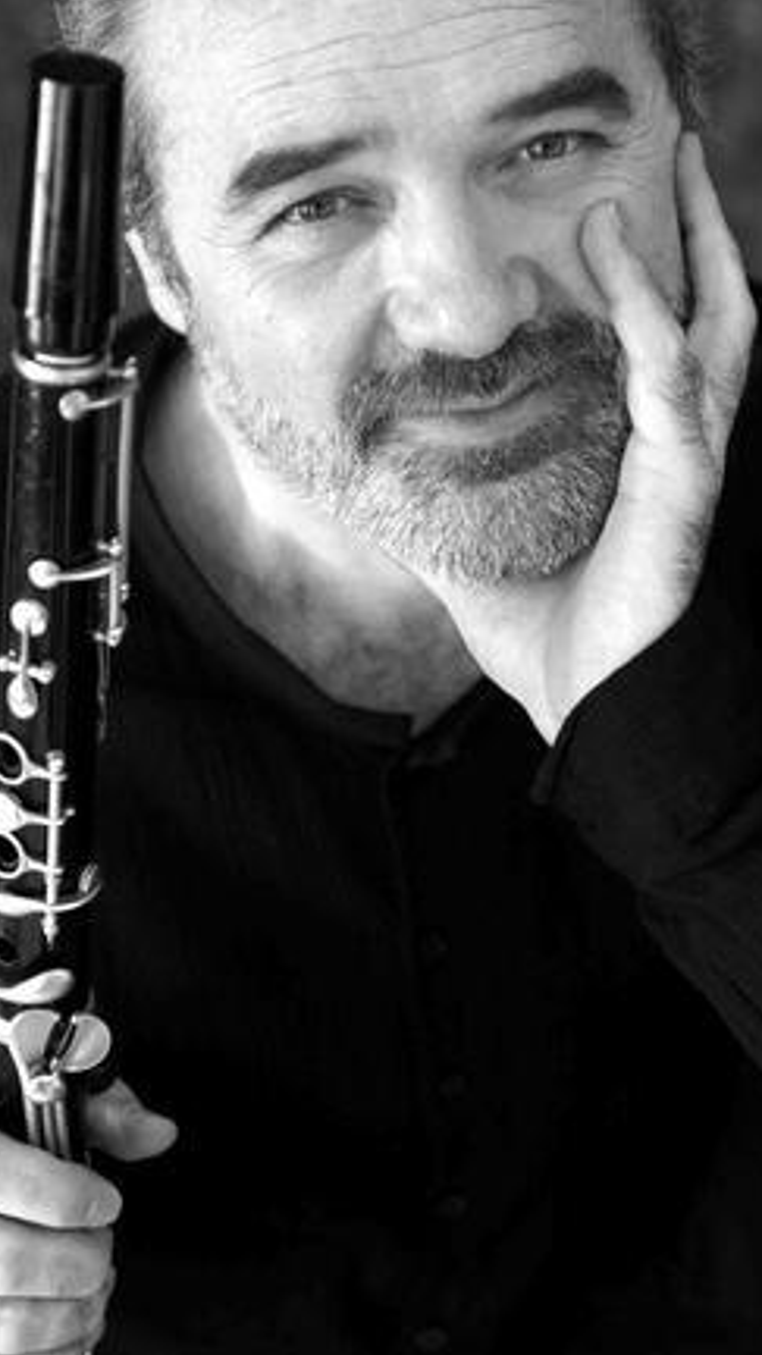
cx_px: 353
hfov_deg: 15.3
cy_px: 679
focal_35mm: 79
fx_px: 2838
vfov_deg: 26.8
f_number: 3.5
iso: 400
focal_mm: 50
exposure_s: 1/500
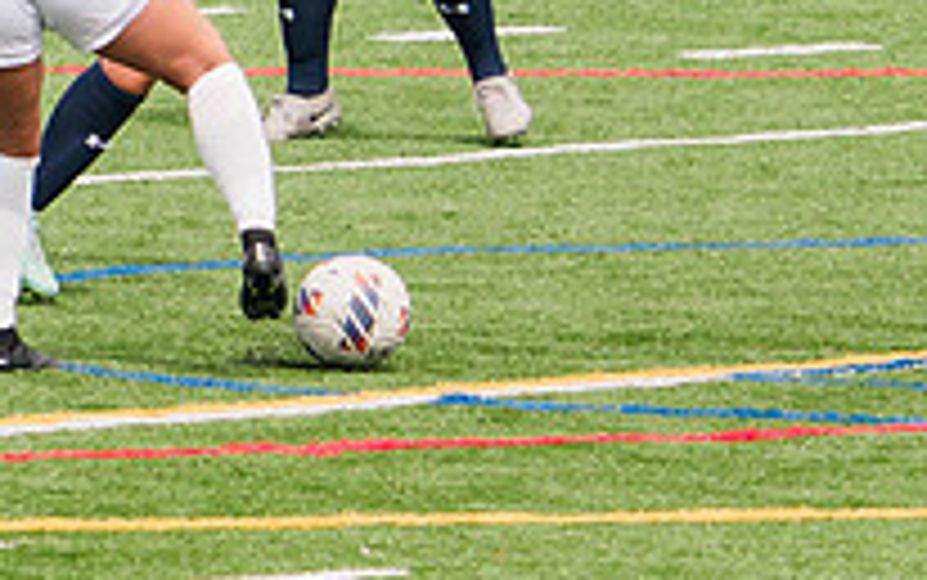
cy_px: -188
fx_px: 33720
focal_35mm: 1334
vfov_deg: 1.0
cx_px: 99
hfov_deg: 1.6
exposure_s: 1/1600
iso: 400
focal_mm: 282
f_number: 5.6
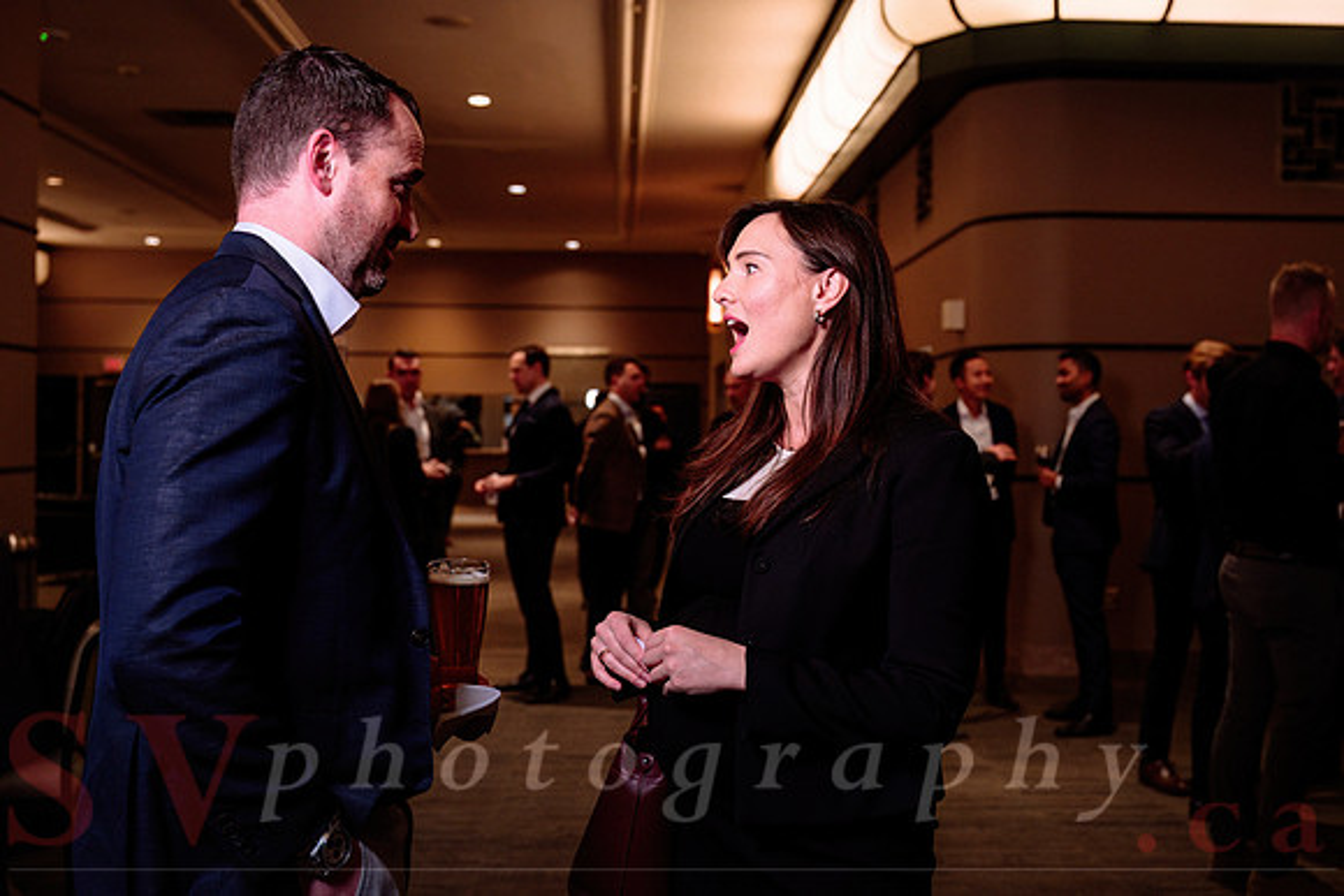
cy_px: 435
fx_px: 1646
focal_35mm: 44
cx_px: 699
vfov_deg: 30.5
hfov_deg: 44.4
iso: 1600
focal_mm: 42
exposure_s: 1/80
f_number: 4
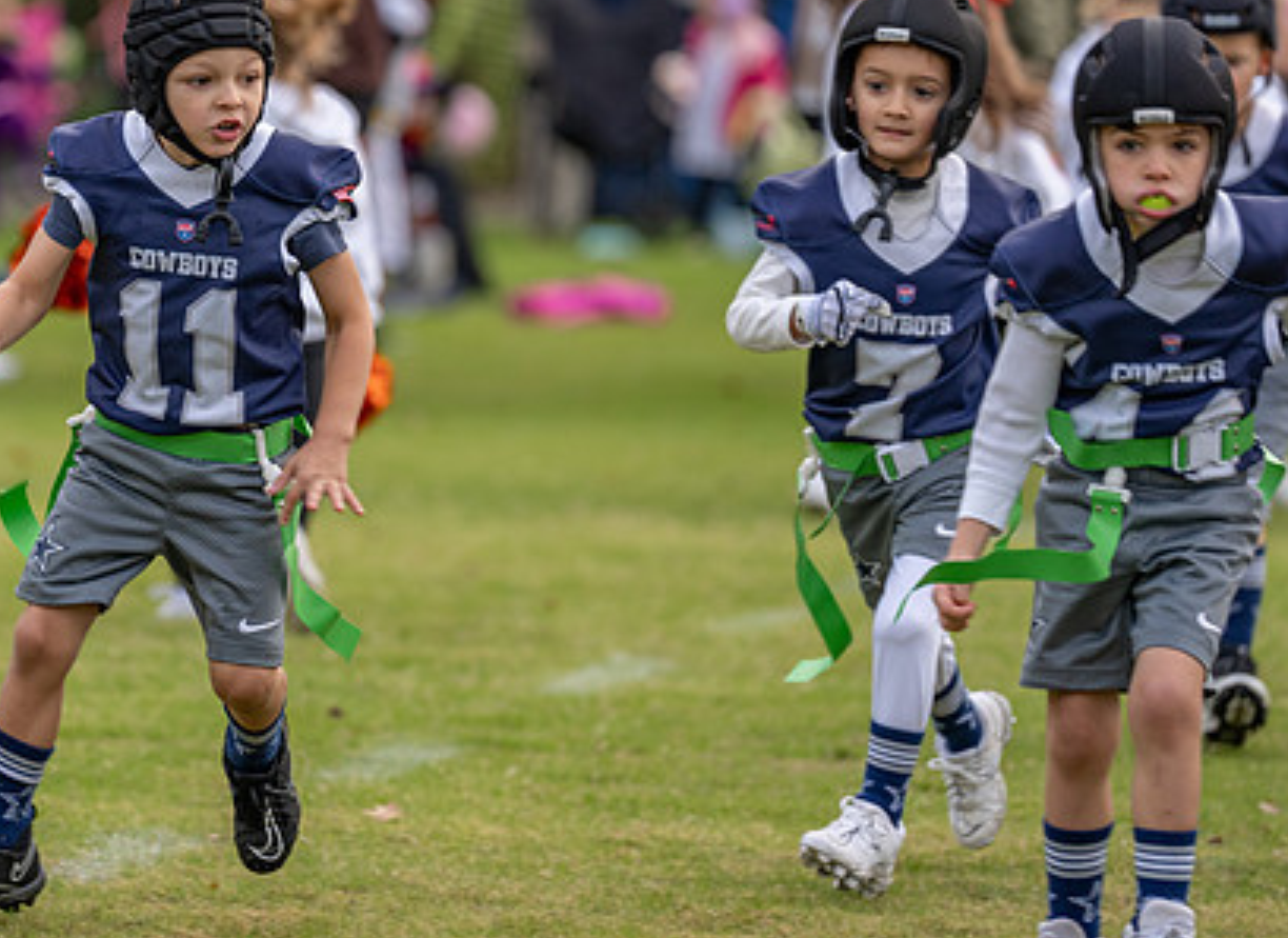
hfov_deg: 5.9
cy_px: 301
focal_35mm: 342
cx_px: 254
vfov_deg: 4.3
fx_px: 12592
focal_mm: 194
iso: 200
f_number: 2.8
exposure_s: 1/500
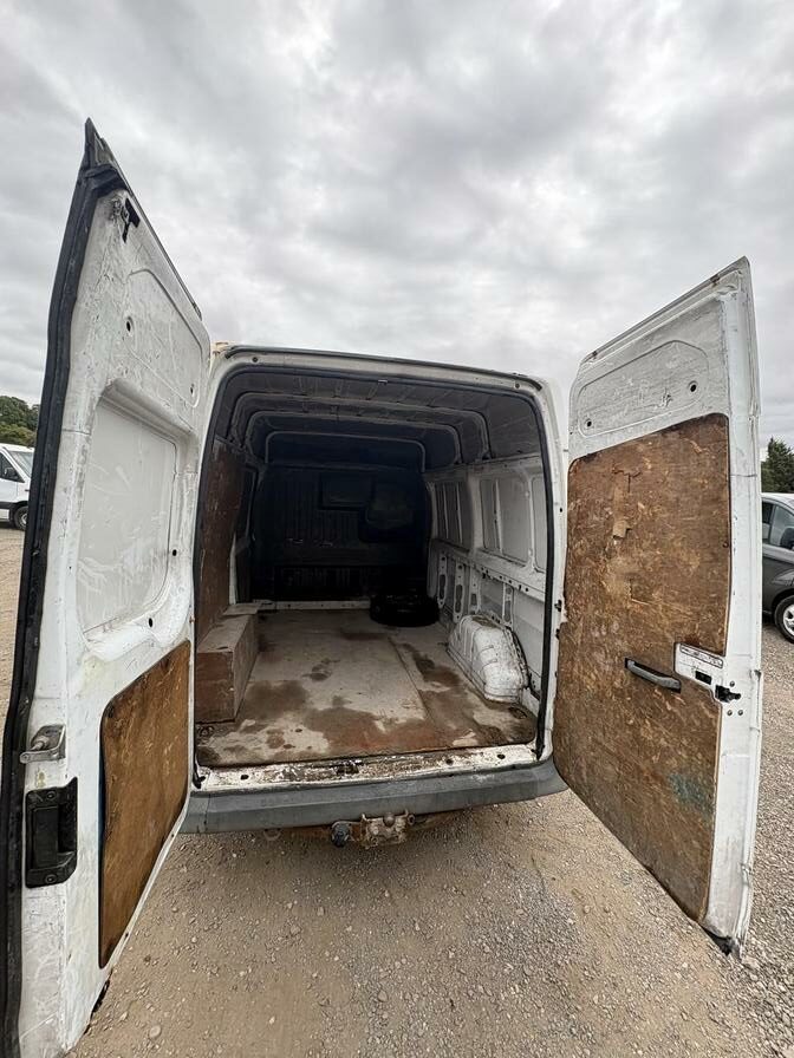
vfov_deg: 102.1
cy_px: 529
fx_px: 428
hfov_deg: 85.7
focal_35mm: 14
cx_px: 397
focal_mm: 2.22
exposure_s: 1/269
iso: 50
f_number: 2.2
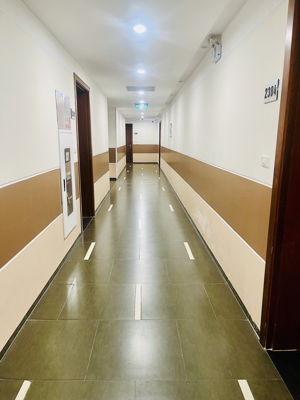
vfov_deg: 69.4
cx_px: 150
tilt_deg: -11.8
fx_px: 289
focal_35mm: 25
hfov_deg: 54.9
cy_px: 200
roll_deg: -1.3
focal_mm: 5.1
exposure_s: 1/50
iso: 100
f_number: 1.6
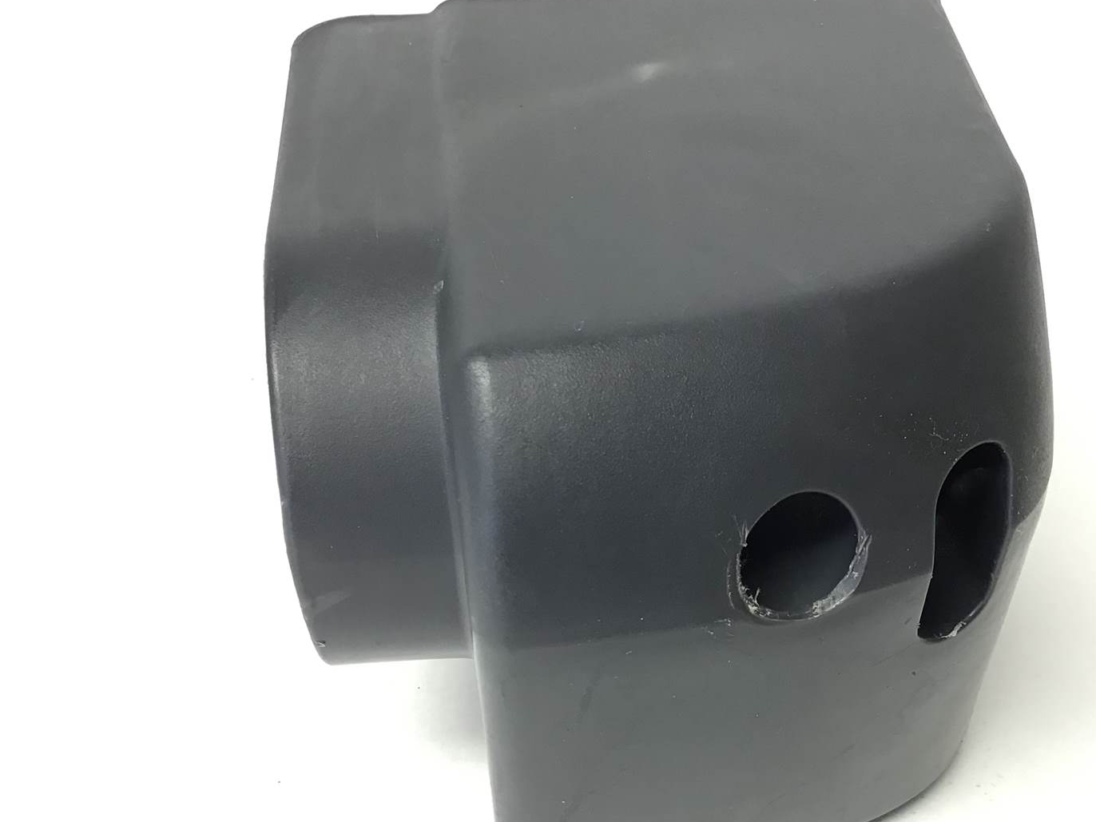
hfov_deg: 42.0
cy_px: 471
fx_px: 1425
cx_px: 628
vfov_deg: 32.1
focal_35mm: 45
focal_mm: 3.3
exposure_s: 1/33
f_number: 2.4
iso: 80
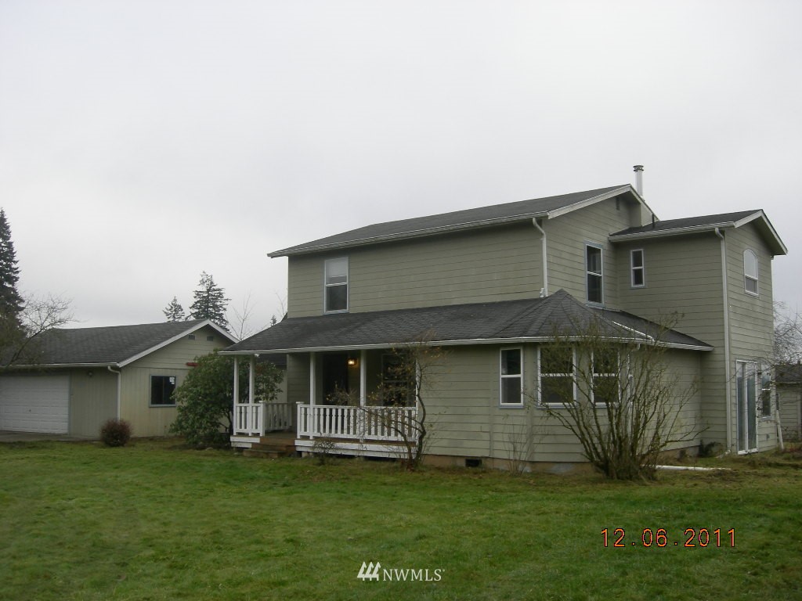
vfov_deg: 39.7
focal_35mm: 36
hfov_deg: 51.4
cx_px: 401
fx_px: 834
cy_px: 300
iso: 64
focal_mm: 7.5
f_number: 4.3
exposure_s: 1/135
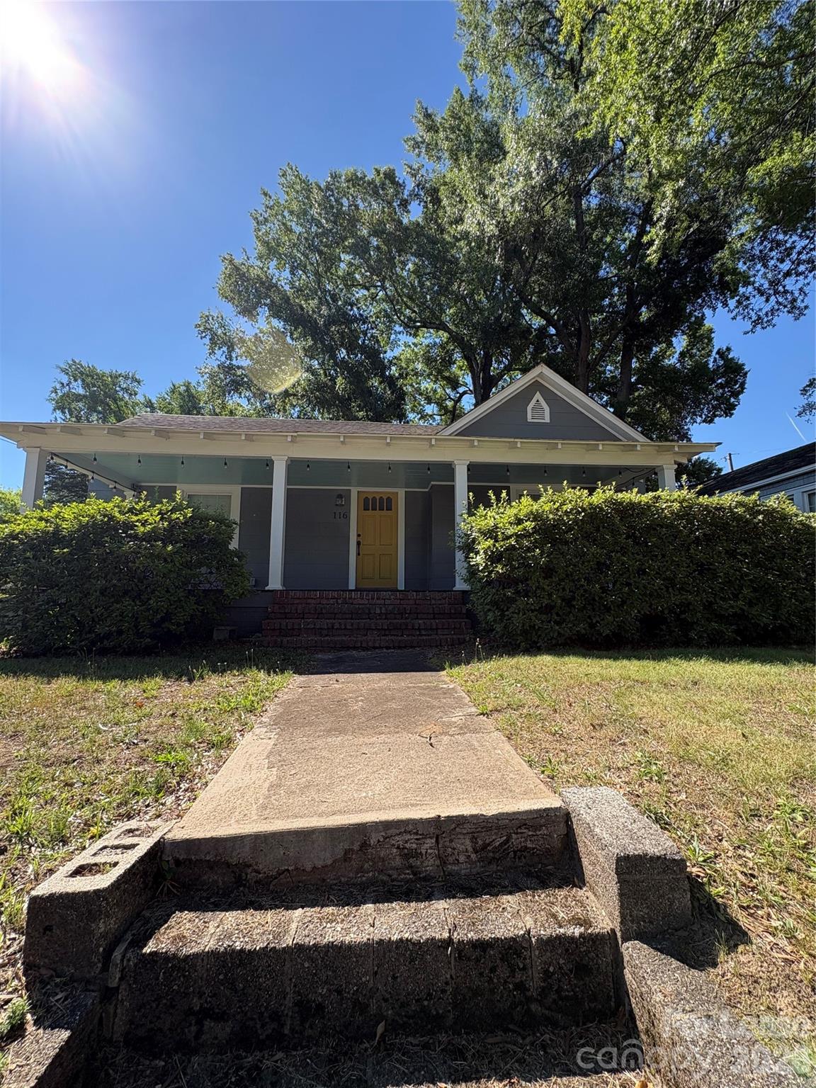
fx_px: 440
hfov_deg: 85.7
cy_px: 544
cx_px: 408
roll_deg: -0.1
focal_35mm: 14
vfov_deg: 102.1
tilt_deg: +8.2
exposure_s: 1/582
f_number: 2.2
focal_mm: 2.22
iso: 40
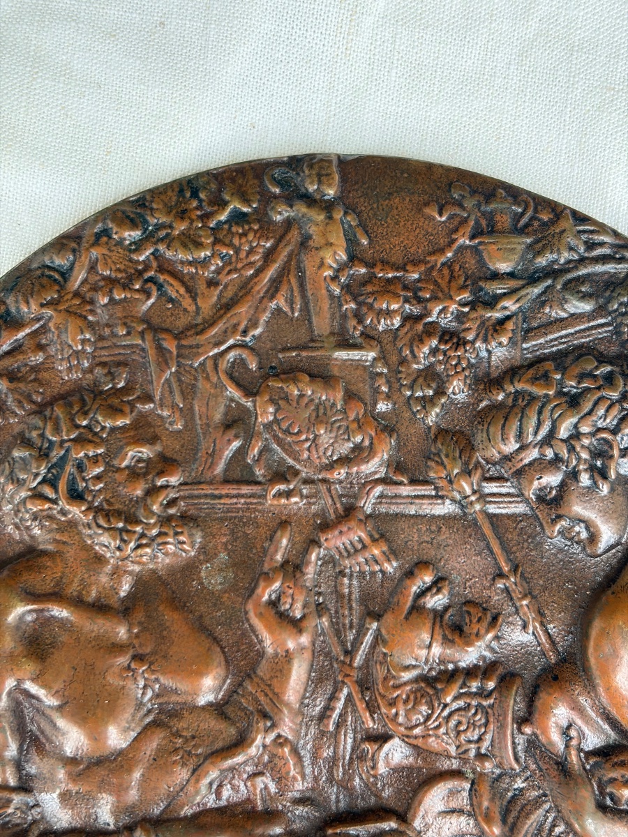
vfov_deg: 36.8
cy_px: 418
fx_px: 1258
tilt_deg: -83.5
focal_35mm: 52
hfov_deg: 28.0
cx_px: 314
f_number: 1.6
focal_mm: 5.96
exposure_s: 1/121
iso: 40
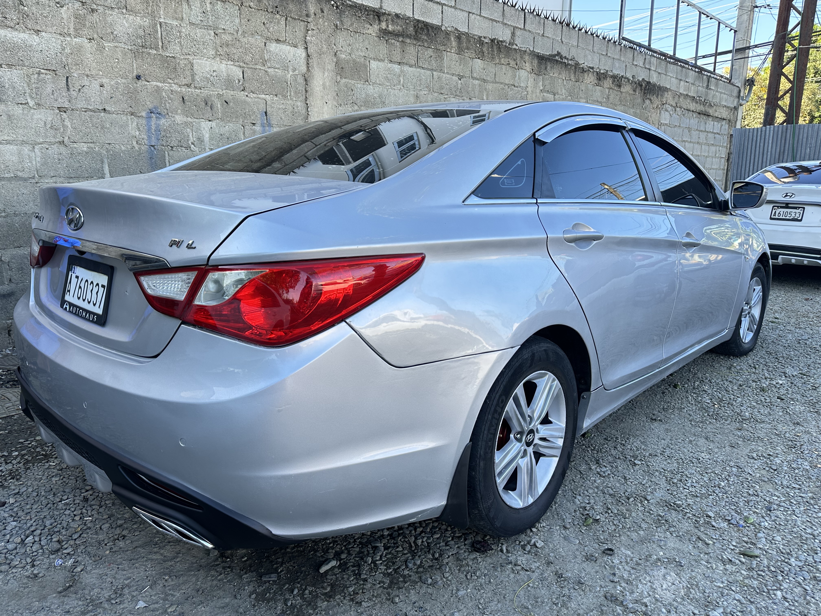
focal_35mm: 24
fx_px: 569
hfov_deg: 71.6
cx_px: 410
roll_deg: -0.5
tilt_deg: -12.3
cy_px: 308
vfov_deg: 56.8
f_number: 1.78
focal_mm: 6.86
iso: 80
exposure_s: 1/362
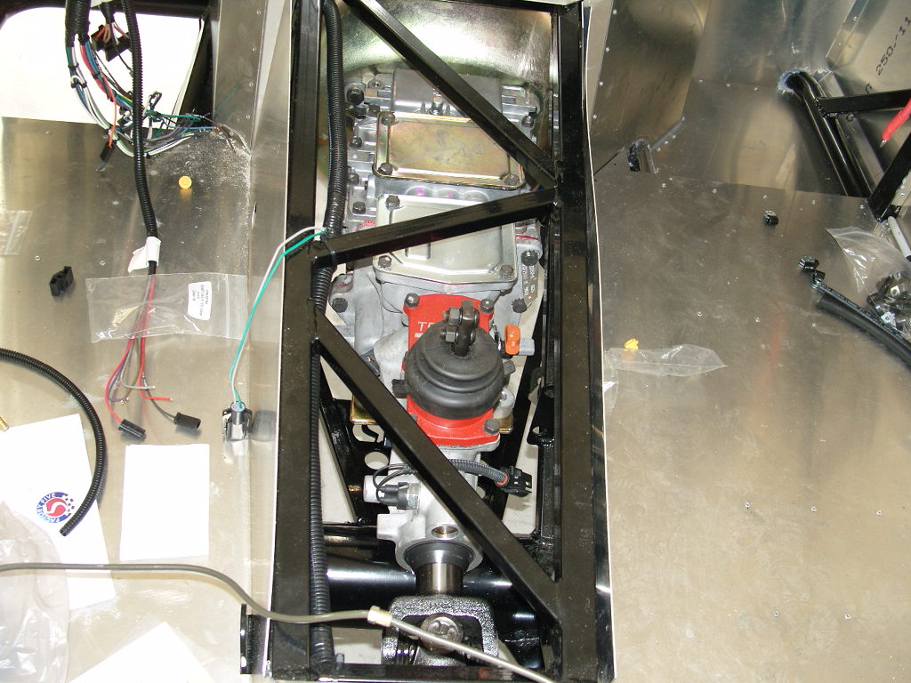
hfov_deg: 49.0
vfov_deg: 37.7
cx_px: 456
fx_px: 1000
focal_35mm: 38
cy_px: 342
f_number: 2.8
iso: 100
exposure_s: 1/40
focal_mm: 7.8
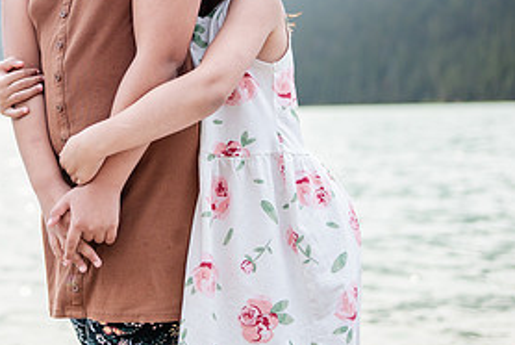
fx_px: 1045
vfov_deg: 18.5
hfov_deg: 26.6
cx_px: 41
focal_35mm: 73
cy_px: 64
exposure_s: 1/4000
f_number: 2
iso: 200
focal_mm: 35
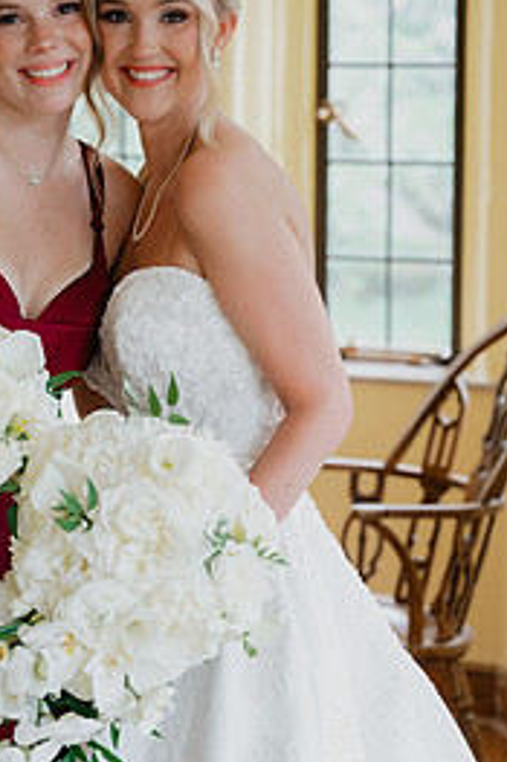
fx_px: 2538
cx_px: 81
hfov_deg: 11.4
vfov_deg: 17.1
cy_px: 351
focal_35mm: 120
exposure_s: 1/200
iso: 1000
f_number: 3.5
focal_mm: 70
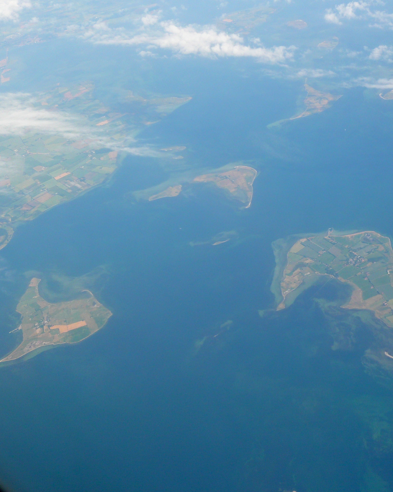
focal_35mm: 57
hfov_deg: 26.2
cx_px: 310
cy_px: 247
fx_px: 829
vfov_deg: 33.0
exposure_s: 1/500
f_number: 3.4
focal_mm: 7
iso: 100
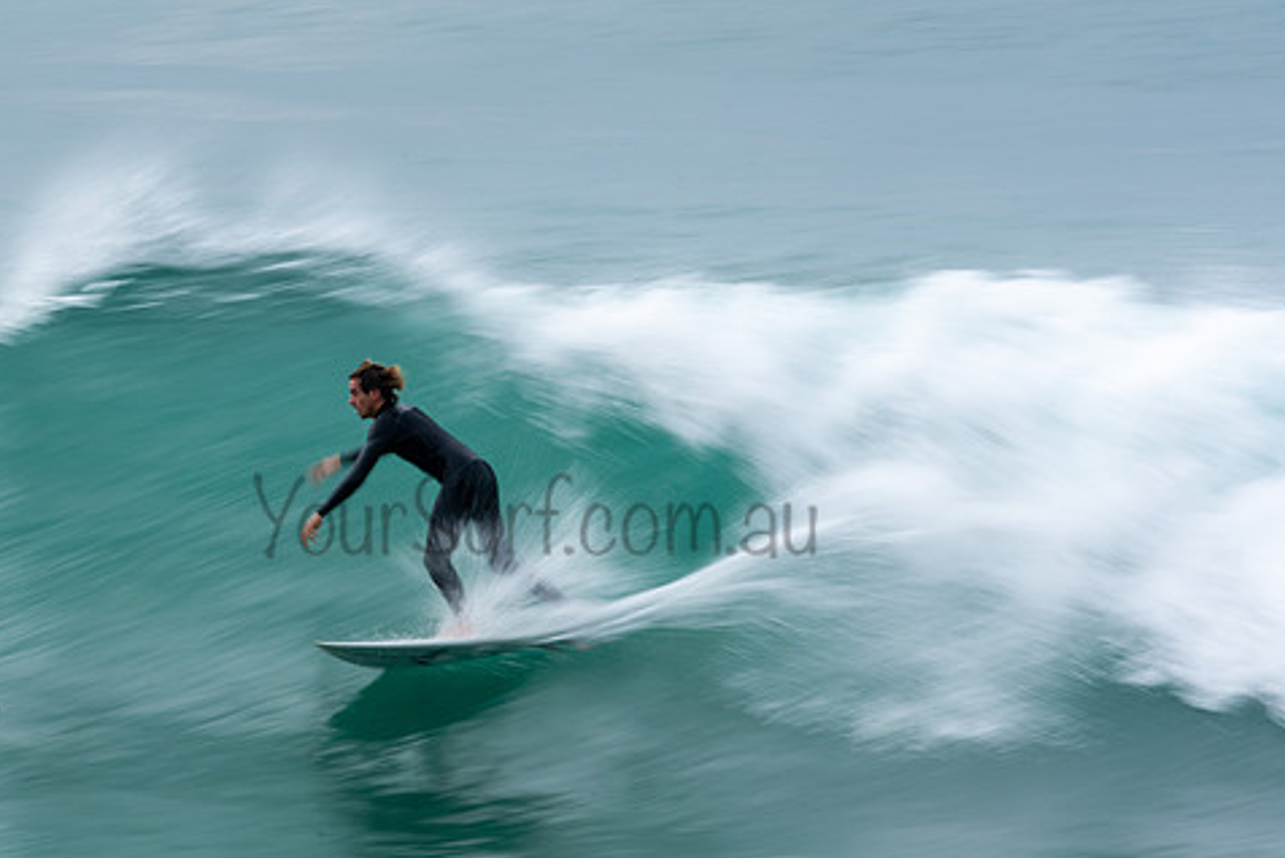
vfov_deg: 1.5
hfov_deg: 2.3
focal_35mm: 914
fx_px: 32643
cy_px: 492
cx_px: 532
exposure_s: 1/25
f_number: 22
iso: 100
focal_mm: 500
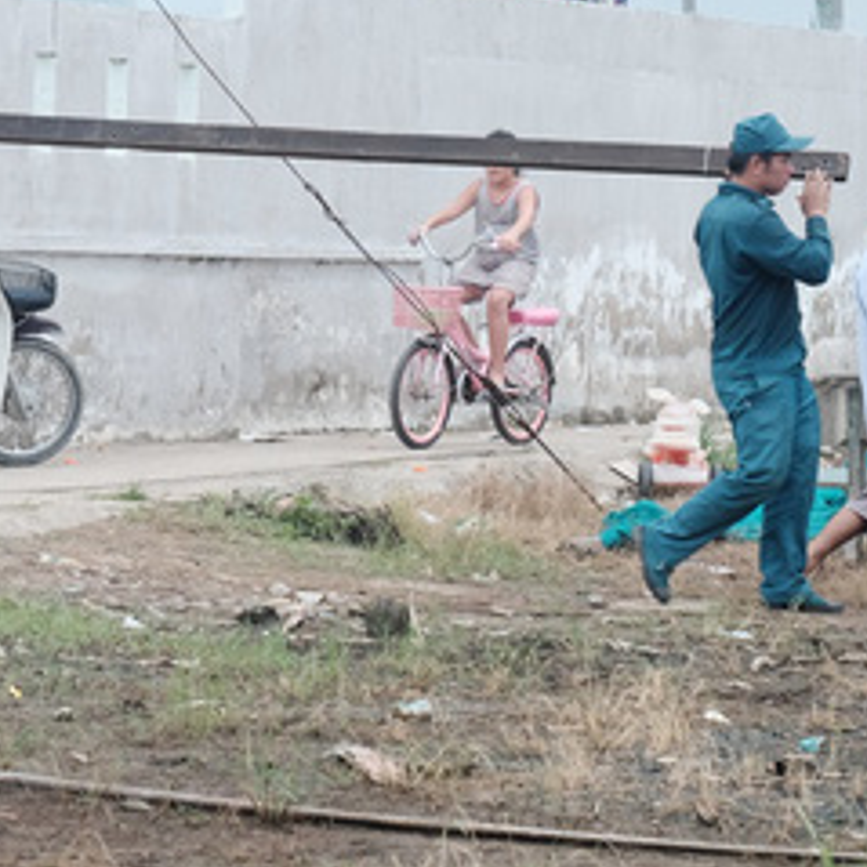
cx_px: 261
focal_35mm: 174
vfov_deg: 10.0
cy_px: 196
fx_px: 4931
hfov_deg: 10.0
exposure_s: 1/240
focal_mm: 49.4
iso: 400
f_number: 5.6
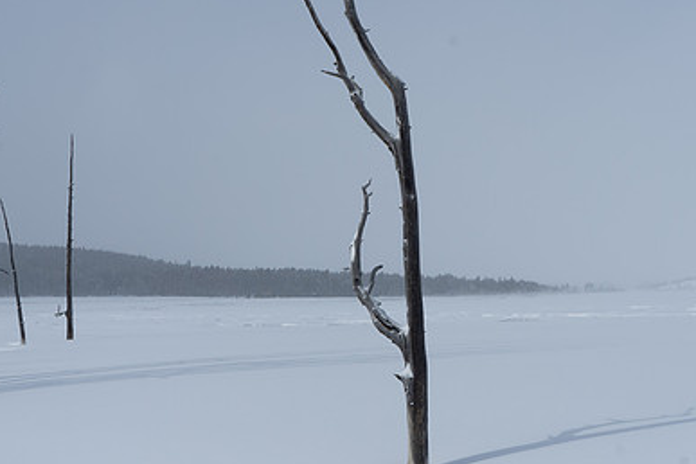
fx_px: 947
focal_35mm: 49
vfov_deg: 27.5
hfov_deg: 40.2
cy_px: 183
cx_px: 401
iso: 100
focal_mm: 31
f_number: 9
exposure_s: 1/640
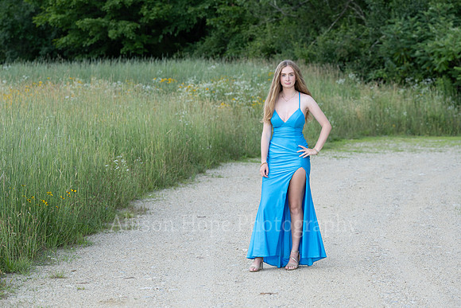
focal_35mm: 125
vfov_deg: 11.0
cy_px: 154
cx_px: 230
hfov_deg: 16.4
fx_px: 1601
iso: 400
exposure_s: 1/200
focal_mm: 125
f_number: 6.3
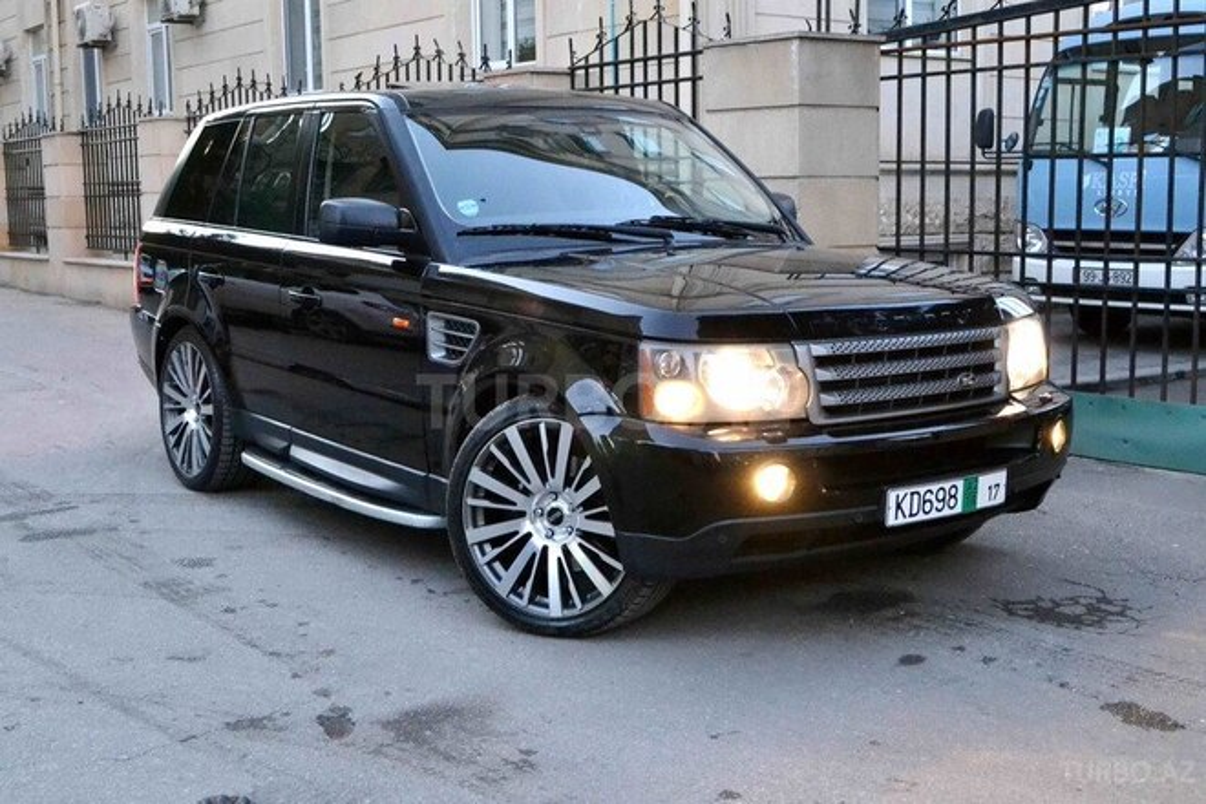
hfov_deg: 57.2
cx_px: 603
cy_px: 402
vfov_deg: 40.0
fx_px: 1105
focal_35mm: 33
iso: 3200
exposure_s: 1/40
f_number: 5.6
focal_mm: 22
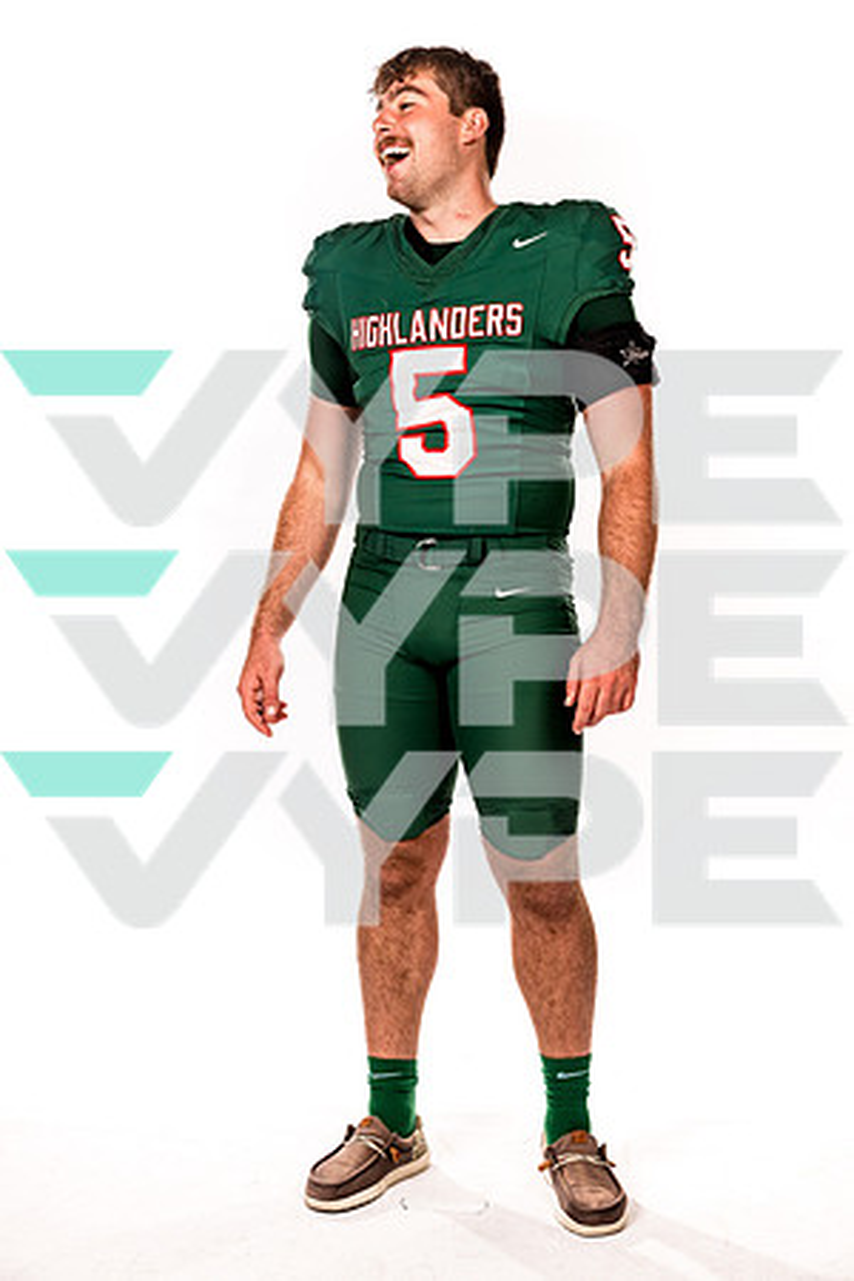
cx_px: 427
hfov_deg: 24.6
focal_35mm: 55
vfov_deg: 36.2
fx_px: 1957
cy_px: 640
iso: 800
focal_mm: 55
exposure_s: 1/400
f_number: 8
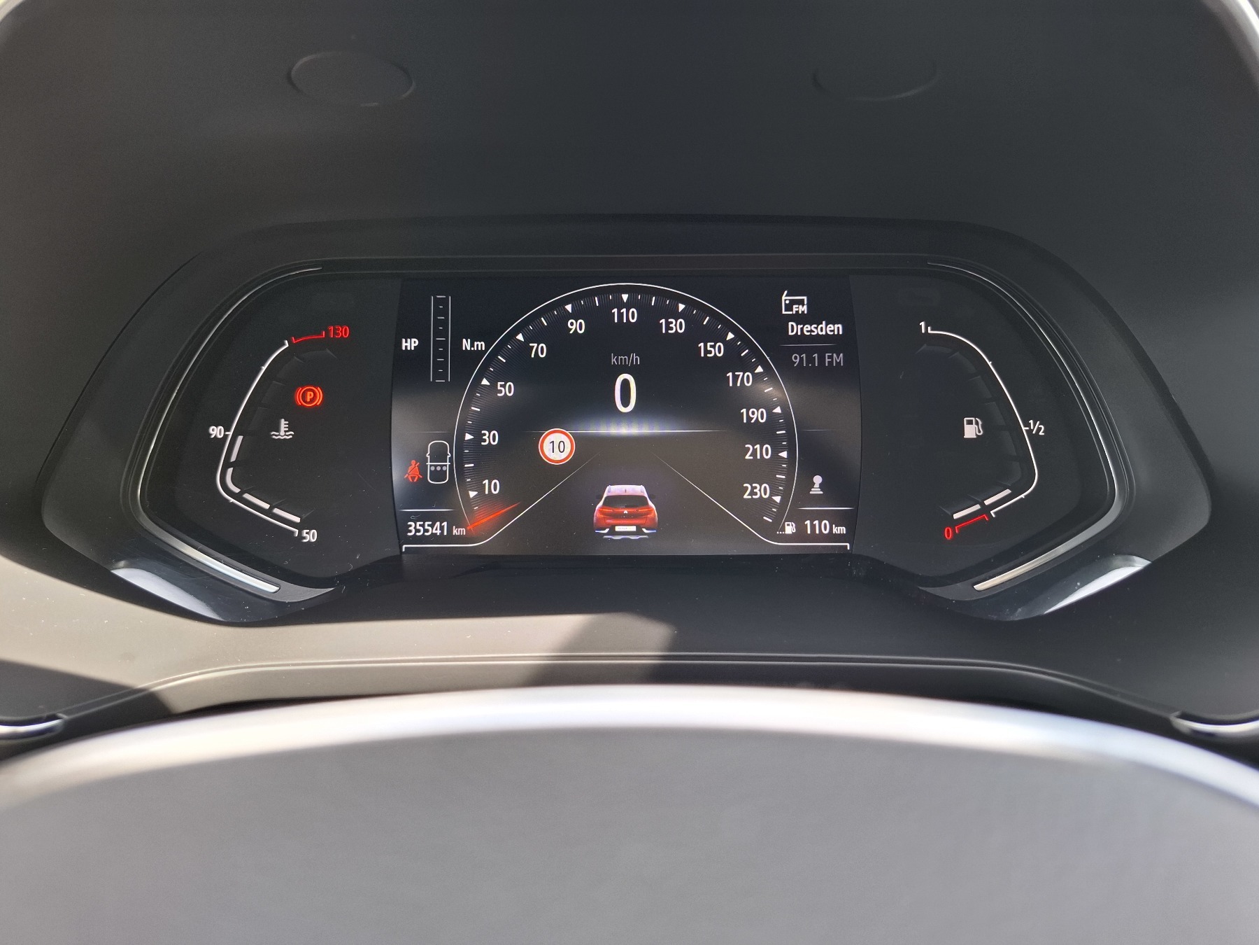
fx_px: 837
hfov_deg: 73.9
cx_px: 630
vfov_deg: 58.9
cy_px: 472
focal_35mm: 23
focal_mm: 5.54
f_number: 1.8
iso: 100
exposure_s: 1/100
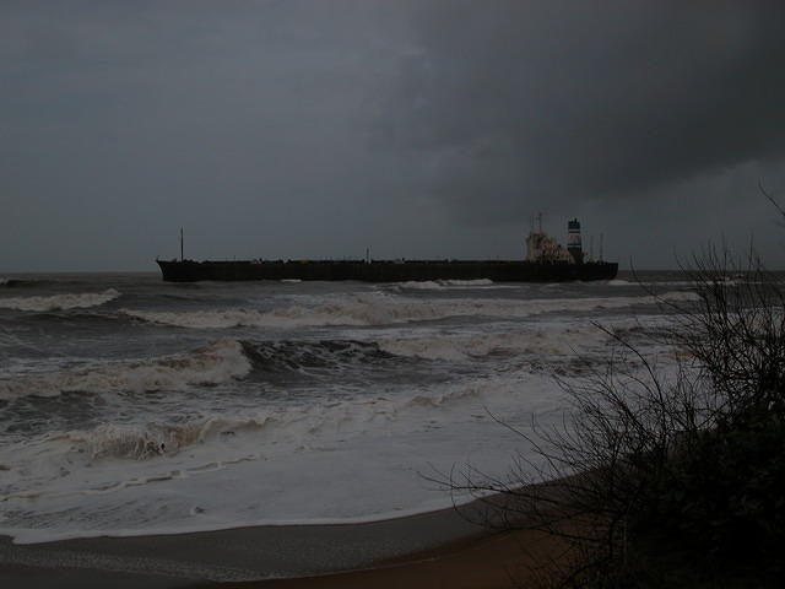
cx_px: 392
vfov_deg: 34.3
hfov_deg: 44.8
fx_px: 952
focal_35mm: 42
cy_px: 294
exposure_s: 1/4000
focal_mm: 10.7
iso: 100
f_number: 5.2
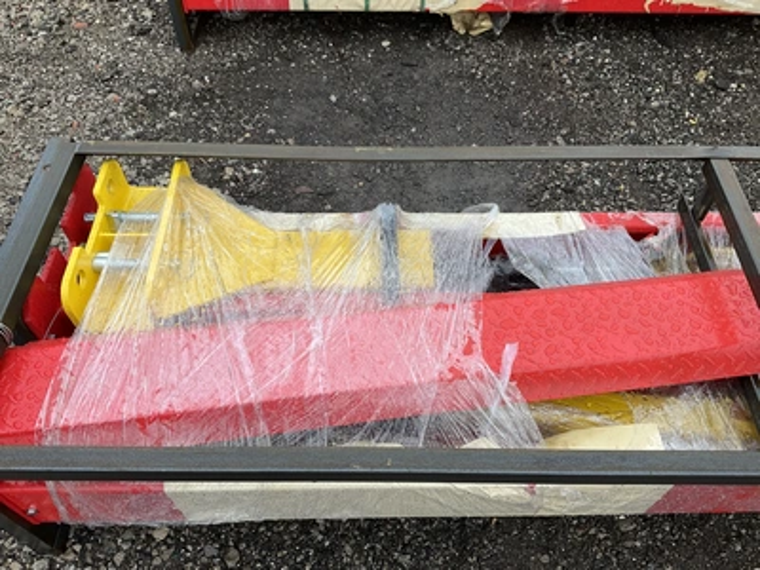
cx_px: 380
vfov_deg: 48.2
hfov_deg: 61.7
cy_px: 285
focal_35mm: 29
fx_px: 637
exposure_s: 1/279
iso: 25
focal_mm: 3
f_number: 1.8
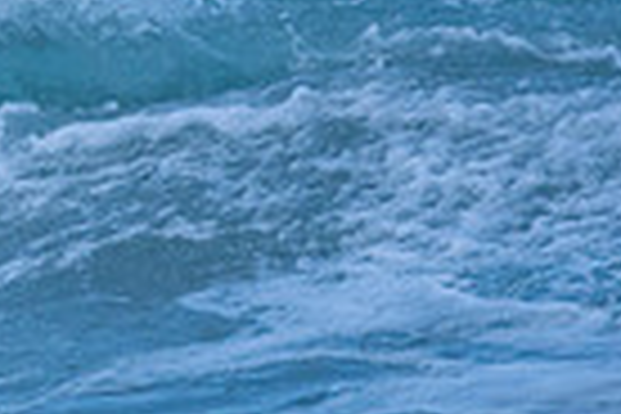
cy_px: 11
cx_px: -594
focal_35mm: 3142
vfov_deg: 0.4
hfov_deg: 0.7
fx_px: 54195
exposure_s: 1/1000
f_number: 5.6
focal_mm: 500
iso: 450
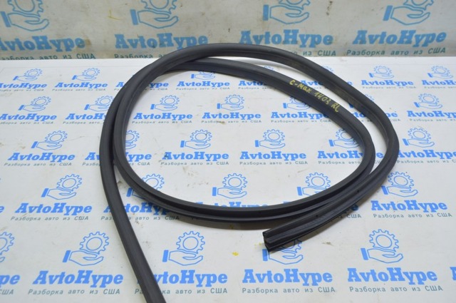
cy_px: 152
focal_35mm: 27
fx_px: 342
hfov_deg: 67.4
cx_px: 228
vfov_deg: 47.8
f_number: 5.6
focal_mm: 18
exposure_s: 1/20
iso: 400
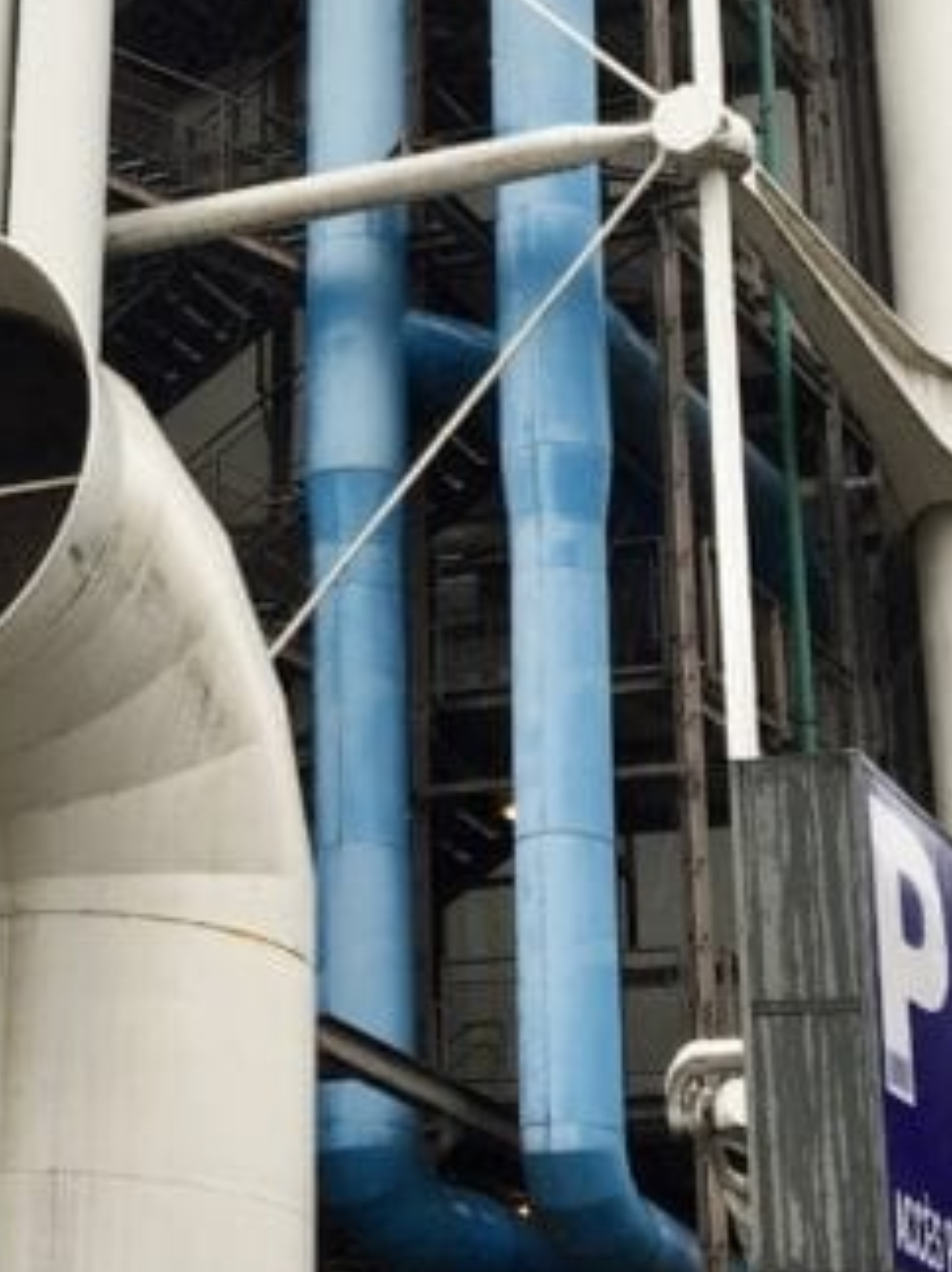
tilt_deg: +26.7
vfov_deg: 20.9
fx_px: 3376
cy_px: 126
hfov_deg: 15.5
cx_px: -173
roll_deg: -3.6
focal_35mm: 92
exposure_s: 1/170
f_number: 2.2
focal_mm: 4.15
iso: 25
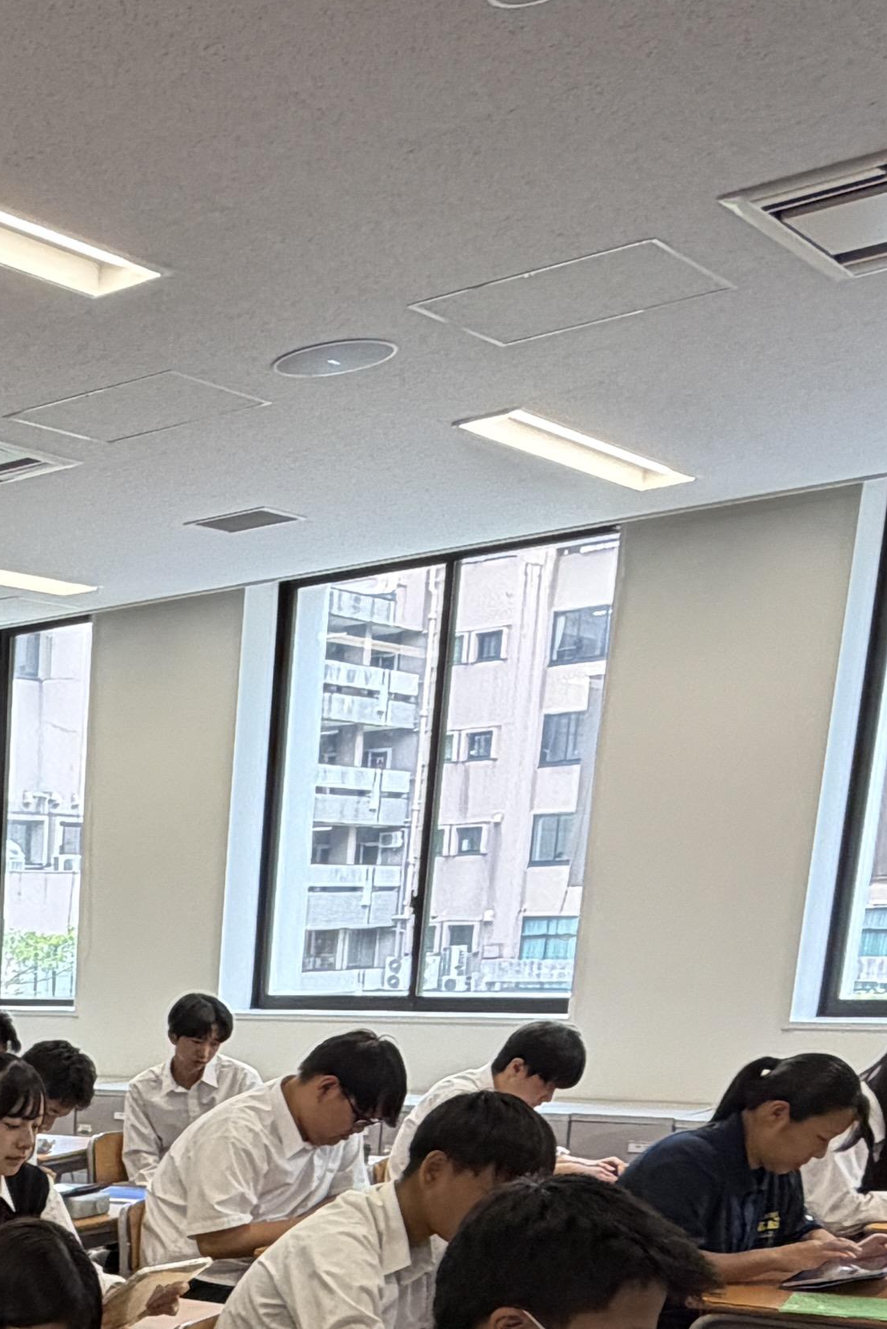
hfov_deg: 21.8
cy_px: 1359
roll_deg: +1.4
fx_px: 1847
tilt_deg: -13.6
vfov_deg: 35.4
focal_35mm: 50
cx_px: -497
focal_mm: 2.22
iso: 200
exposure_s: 1/121
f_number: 2.2
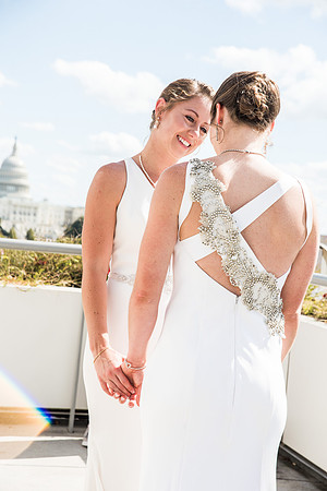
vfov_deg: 28.8
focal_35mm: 70
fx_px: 954
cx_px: 164
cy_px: 246
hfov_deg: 19.5
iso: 200
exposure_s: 1/1600
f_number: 7.1
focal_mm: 70
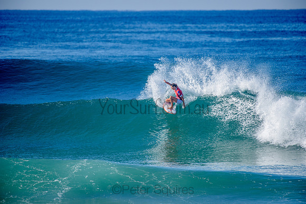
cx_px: 153
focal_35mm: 500
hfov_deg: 4.1
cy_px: 102
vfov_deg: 2.8
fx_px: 4251
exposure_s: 1/1600
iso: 200
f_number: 5.6
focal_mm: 500
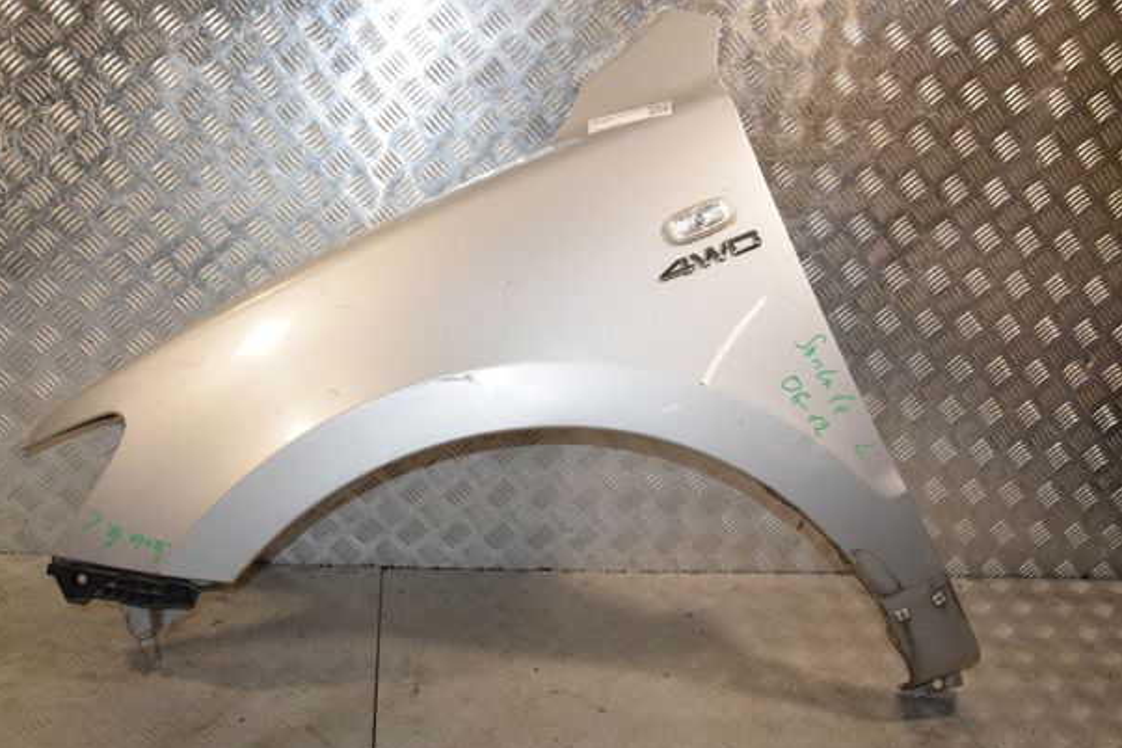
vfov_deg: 37.8
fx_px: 1091
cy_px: 365
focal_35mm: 35
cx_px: 528
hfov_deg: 54.4
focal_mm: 22
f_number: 11
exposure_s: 1/200
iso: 1600
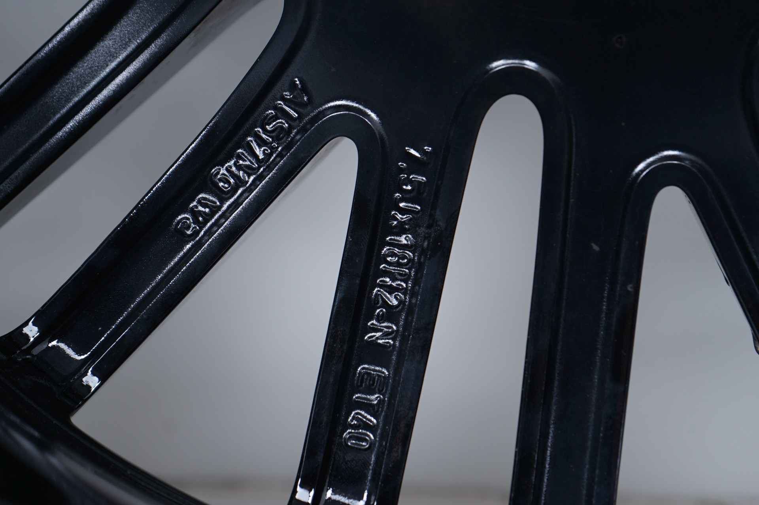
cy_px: 252
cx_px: 380
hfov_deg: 28.9
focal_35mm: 70
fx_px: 1475
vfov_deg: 19.4
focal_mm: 70
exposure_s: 1/100
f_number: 7.1
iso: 250
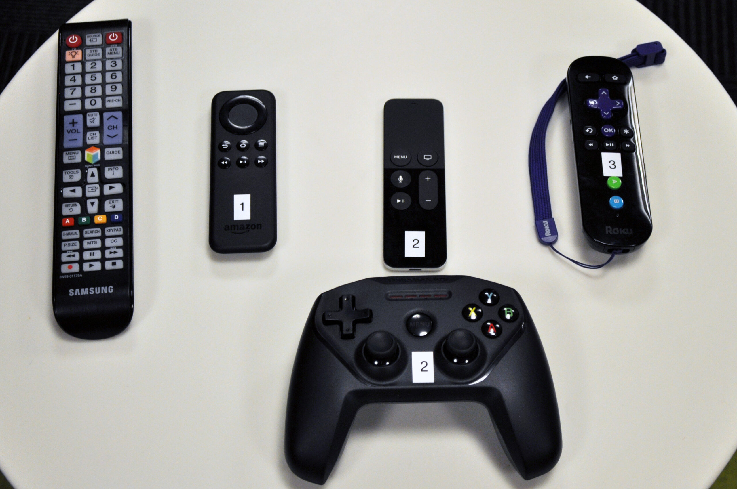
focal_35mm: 60
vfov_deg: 22.6
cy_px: 244
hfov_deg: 33.4
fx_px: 1227
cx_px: 368
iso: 560
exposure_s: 1/60
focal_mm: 40
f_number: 5.3
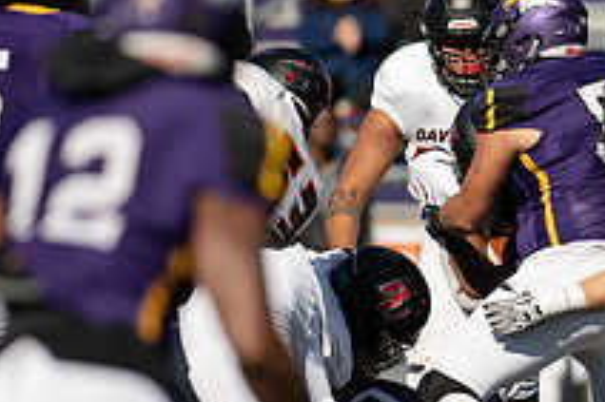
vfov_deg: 1.7
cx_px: 591
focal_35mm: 822
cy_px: 292
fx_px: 13803
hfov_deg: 2.5
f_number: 3.5
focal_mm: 300
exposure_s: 1/2000
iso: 125
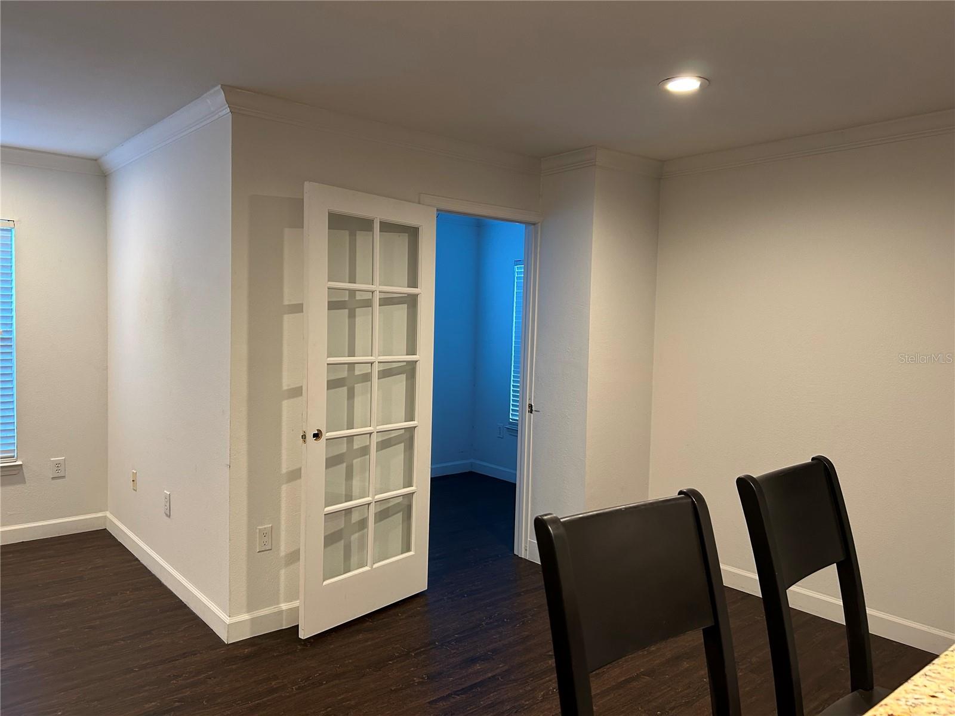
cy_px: 358
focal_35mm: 26
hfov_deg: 67.3
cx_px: 478
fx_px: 717
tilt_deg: -4.2
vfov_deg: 53.1
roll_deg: -1.3
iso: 160
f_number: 1.5
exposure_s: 1/60
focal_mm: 5.7
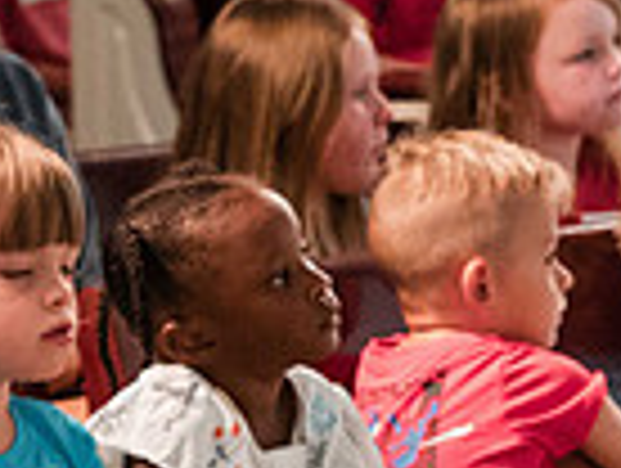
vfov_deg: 4.2
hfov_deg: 5.5
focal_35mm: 358
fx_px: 6434
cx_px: 467
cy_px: 598
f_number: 5.6
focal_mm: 85
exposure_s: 1/125
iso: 6400
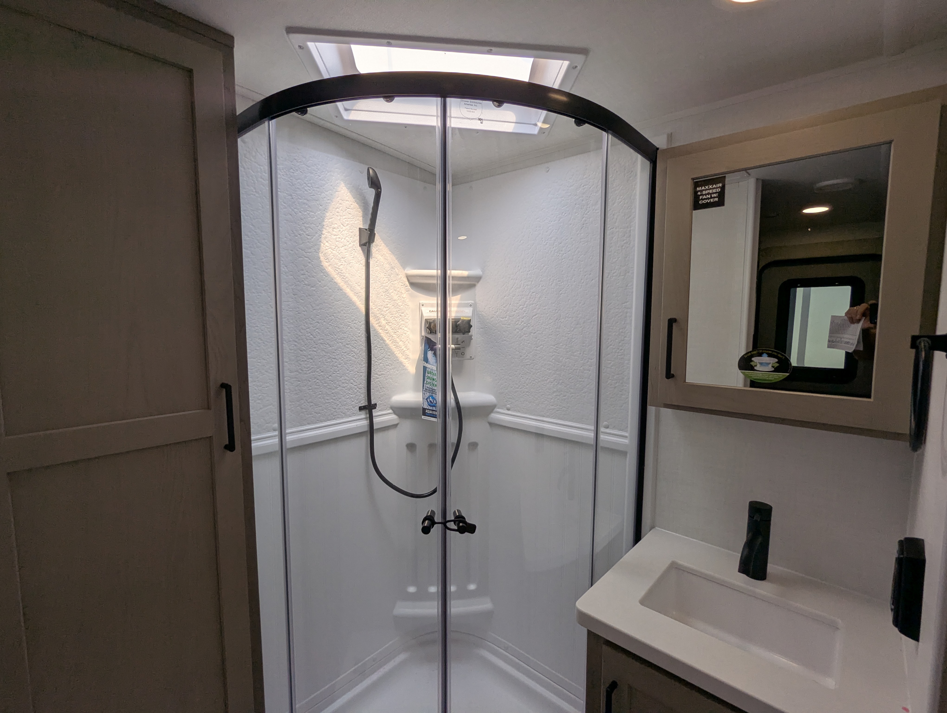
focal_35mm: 16
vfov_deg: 78.2
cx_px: 474
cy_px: 356
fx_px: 438
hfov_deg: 94.4
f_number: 2.2
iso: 42
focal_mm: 2.35
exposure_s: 1/838
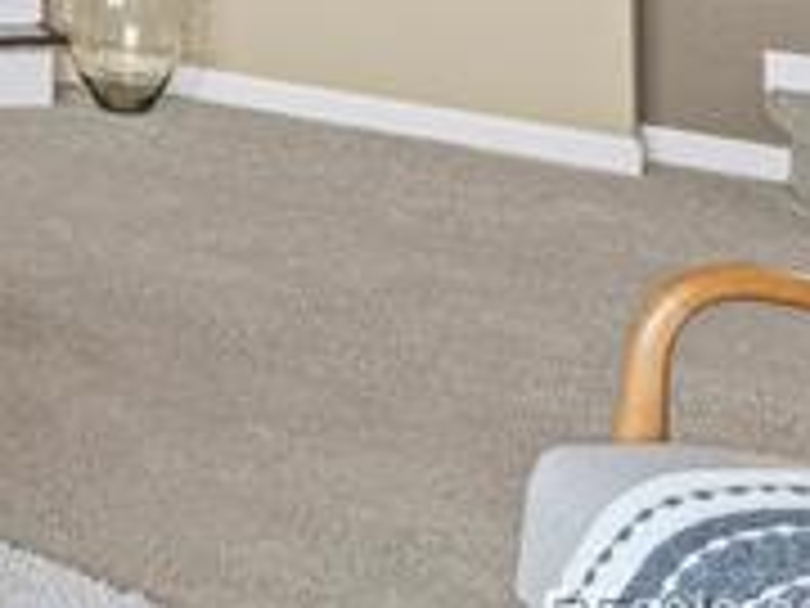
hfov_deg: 23.2
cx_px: -540
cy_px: -299
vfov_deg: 21.3
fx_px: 1357
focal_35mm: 58
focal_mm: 17
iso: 1000
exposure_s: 1/20
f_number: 8
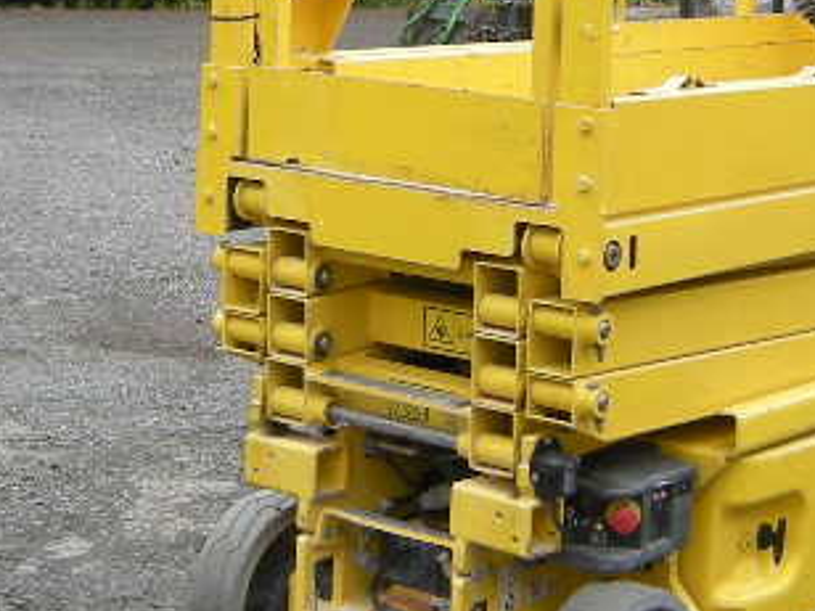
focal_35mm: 93
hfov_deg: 21.1
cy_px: 130
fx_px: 2190
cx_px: 450
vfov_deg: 15.8
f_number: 2.8
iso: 64
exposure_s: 1/258
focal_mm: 4.7
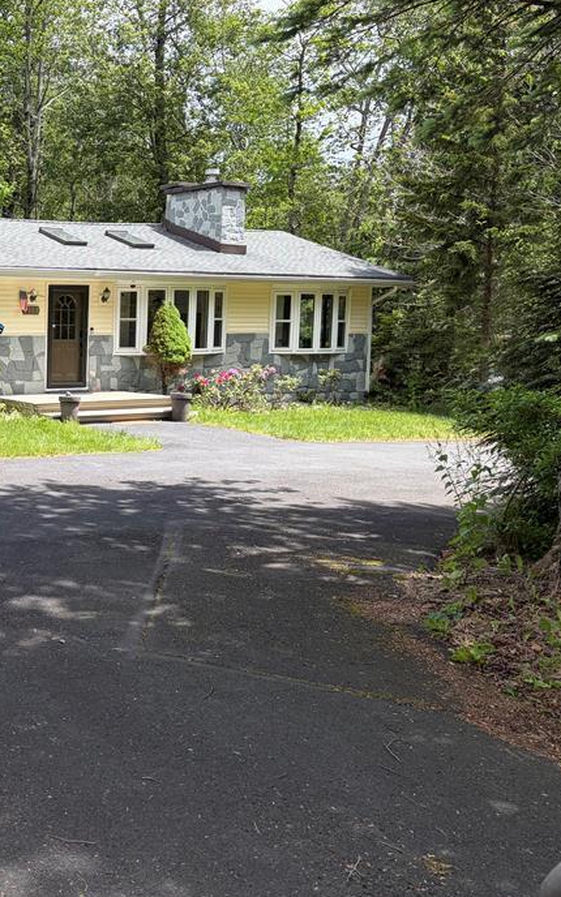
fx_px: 1003
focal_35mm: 41
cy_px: 452
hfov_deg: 28.6
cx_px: -46
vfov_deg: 48.2
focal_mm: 5.96
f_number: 1.6
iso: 50
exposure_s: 1/1048
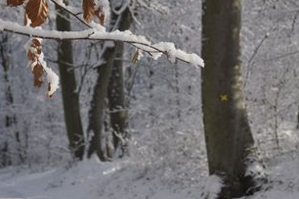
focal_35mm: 102
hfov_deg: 20.0
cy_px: 148
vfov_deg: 13.3
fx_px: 846
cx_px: 184
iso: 200
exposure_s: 1/1000
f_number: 4
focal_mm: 26
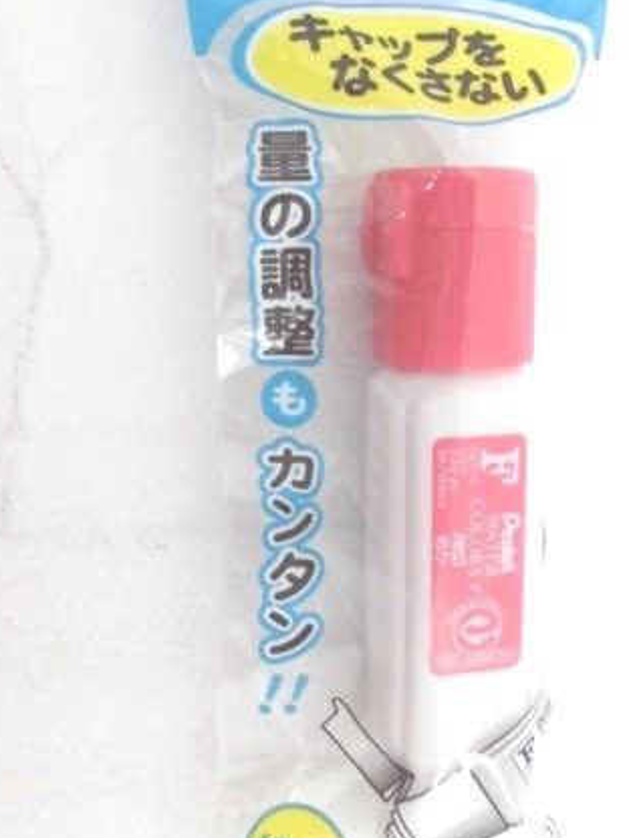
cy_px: 351
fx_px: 969
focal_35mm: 40
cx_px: 437
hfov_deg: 35.5
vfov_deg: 46.6
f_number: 3.5
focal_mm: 4.6
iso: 400
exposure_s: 1/60
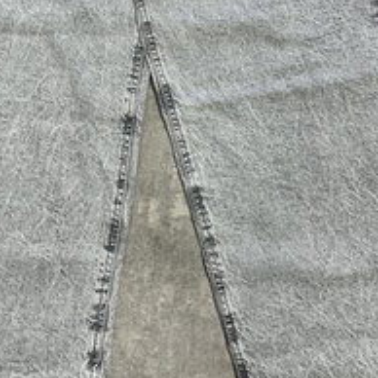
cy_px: 50
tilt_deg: -78.1
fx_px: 778
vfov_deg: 26.5
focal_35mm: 63
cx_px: 175
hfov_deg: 27.3
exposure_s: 1/108
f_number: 1.6
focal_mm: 5.1
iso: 32
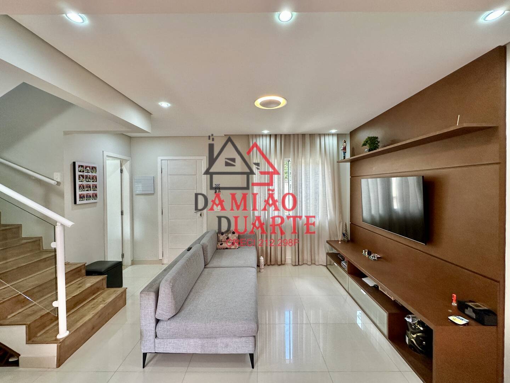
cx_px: 255
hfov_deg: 102.1
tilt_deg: -1.7
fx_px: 206
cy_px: 192
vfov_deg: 85.7
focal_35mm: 14
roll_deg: -0.3
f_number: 2.2
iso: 160
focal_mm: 2.22
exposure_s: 1/120
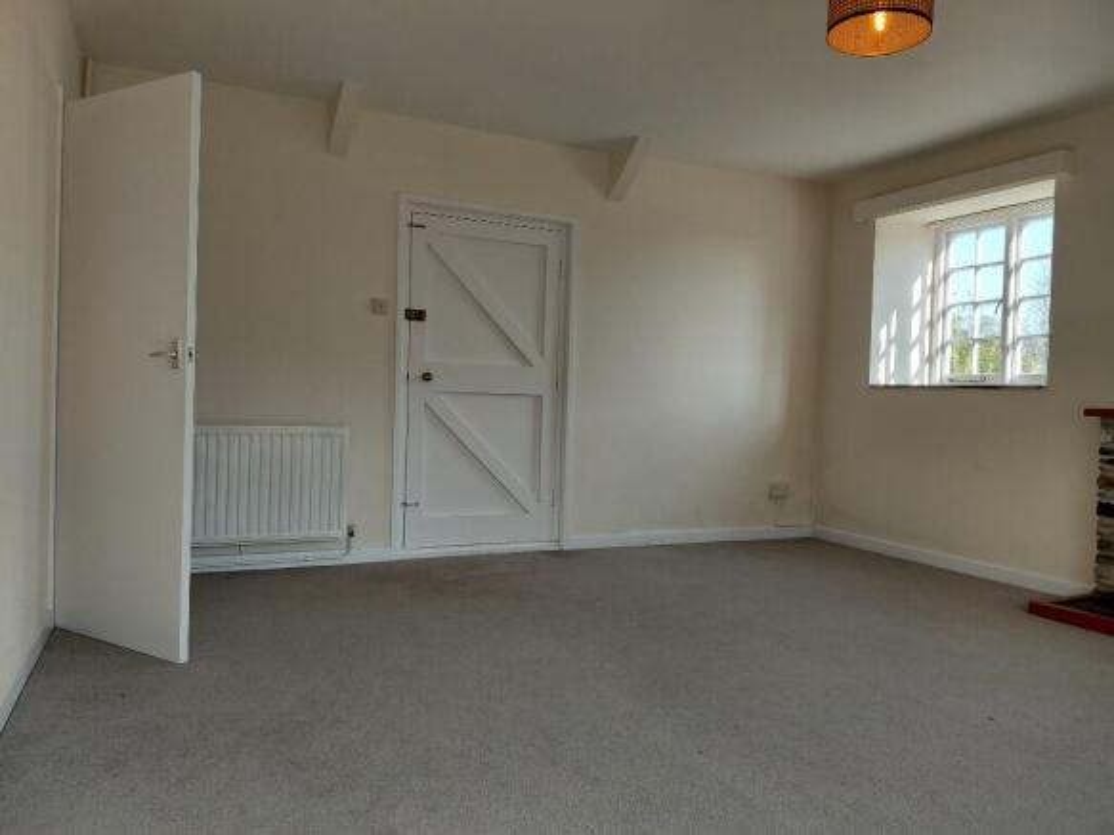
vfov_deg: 54.9
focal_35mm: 25
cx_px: 557
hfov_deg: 69.4
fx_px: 804
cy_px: 418
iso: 50
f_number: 1.8
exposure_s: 1/165
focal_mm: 4.69
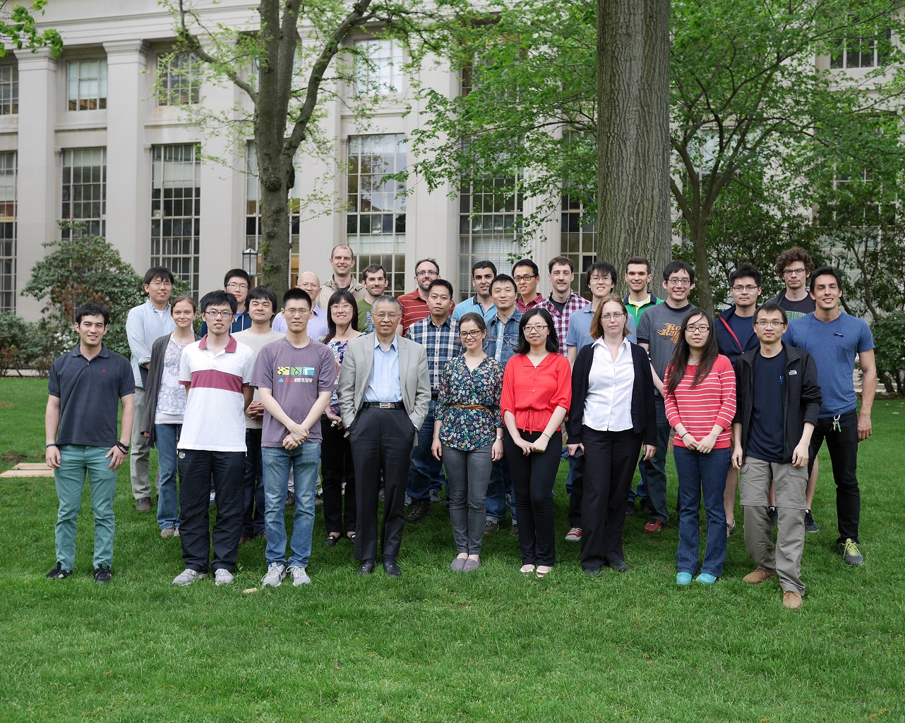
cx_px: 462
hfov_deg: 43.8
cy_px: 364
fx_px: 1125
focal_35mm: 42
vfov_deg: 35.7
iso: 200
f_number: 2.5
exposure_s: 1/160
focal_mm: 20
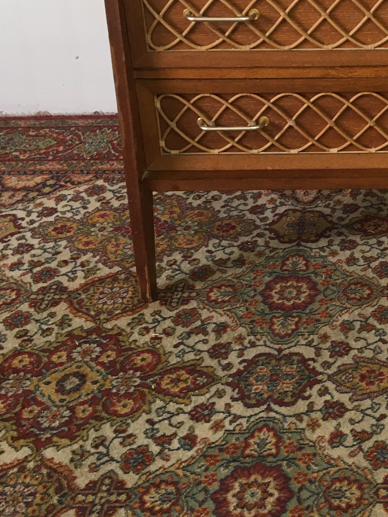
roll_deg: +1.1
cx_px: 404
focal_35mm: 63
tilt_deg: -25.3
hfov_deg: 22.3
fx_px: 942
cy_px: 150
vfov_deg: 30.4
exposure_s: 1/33
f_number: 2.2
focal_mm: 4.15
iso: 100
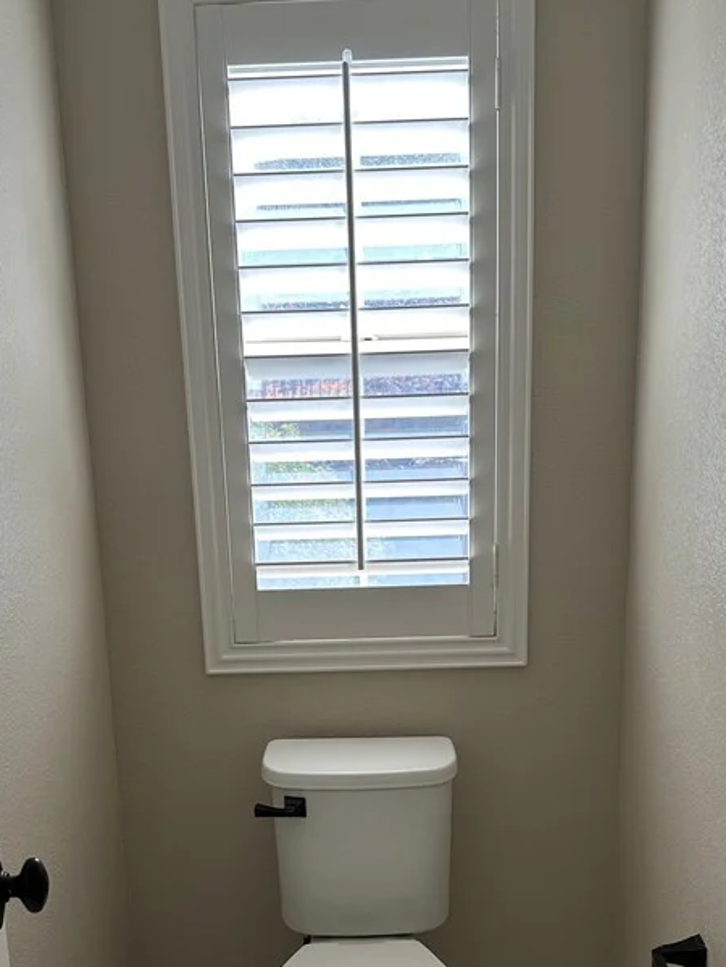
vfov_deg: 44.7
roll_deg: +0.6
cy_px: 683
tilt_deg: -14.1
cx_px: 378
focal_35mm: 41
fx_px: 1145
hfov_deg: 35.2
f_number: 1.78
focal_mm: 6.86
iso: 80
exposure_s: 1/212
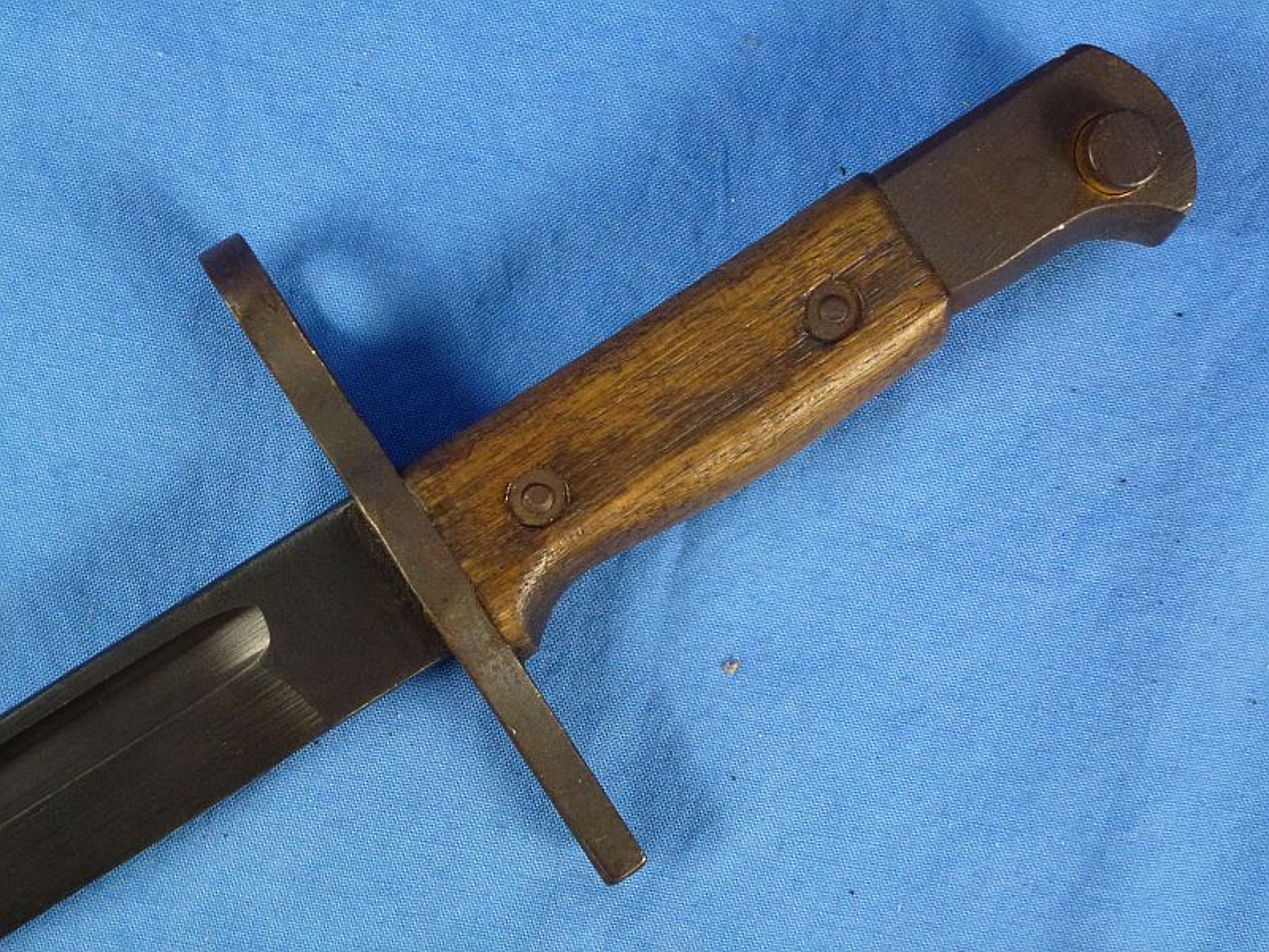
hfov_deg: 33.8
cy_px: 476
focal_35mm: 57
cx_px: 634
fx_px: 2090
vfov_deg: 25.7
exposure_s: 1/60
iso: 400
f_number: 4.4
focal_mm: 10.1
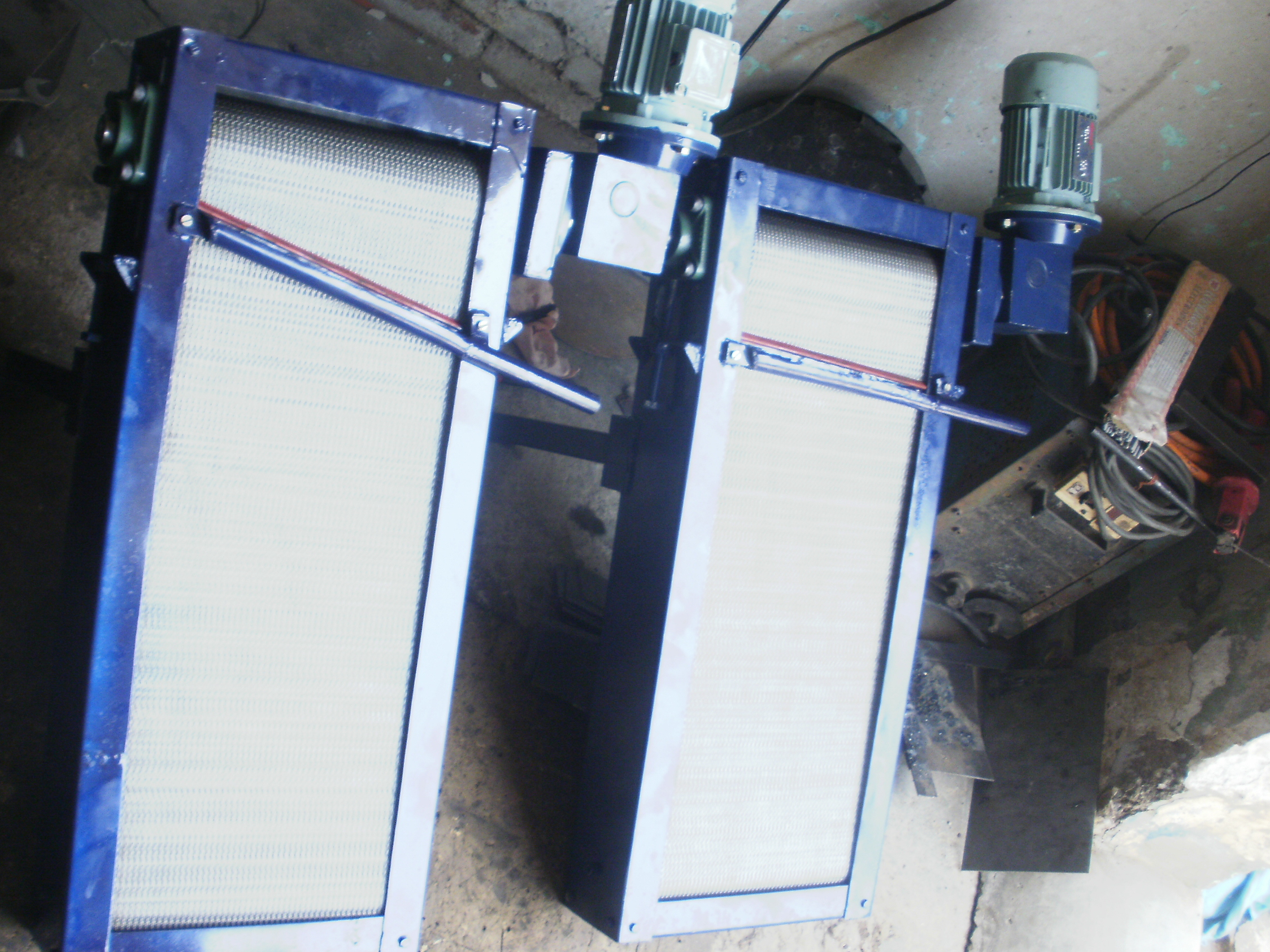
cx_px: 553
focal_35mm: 41
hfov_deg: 45.7
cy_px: 501
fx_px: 1504
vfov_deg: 35.1
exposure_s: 1/40
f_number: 3.5
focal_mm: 6.3
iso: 100
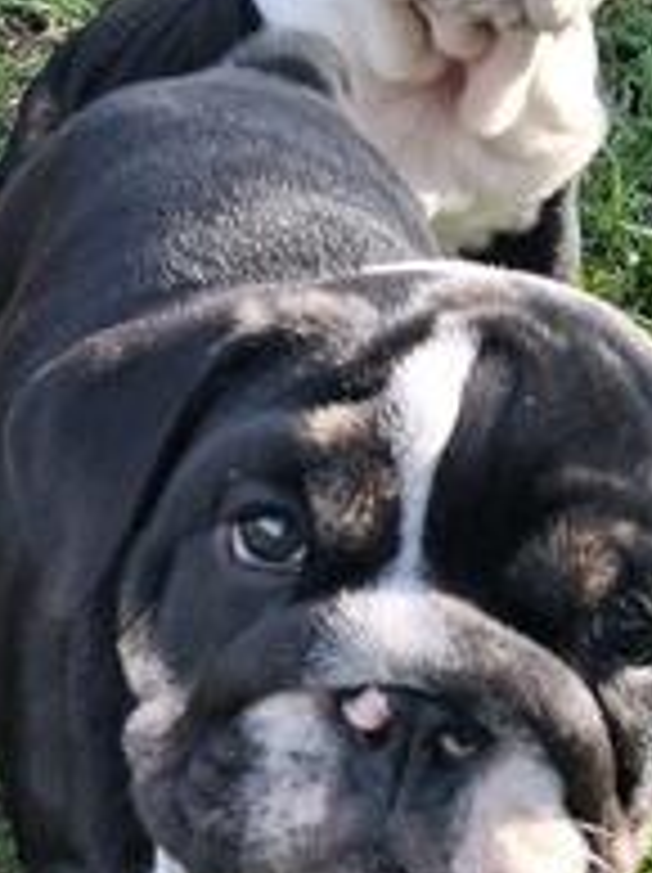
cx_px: -193
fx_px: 2341
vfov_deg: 21.1
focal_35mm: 93
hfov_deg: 15.1
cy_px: 560
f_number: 1.8
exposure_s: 1/132
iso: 20
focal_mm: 4
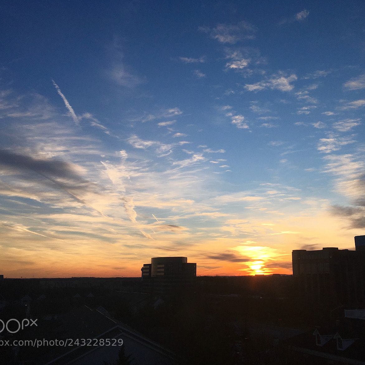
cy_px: 180
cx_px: 209
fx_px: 418
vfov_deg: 47.2
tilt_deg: +14.9
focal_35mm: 35
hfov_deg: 47.1
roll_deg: -1.5
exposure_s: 1/818
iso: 25
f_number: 2.2
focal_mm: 4.15
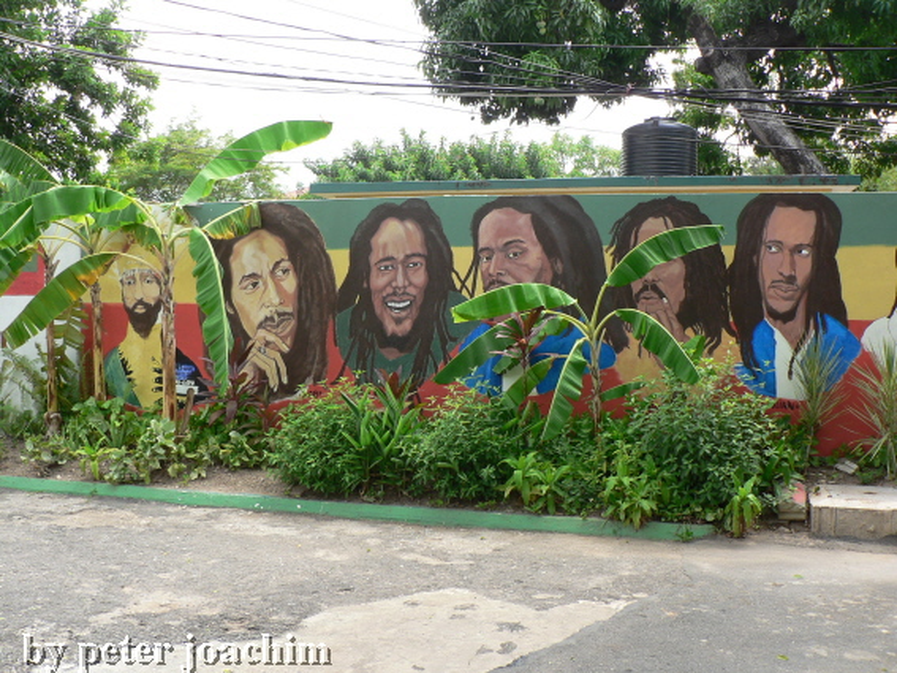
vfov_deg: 40.7
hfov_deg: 52.6
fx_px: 907
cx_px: 448
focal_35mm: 35
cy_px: 336
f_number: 4
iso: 64
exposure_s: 1/100
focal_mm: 6
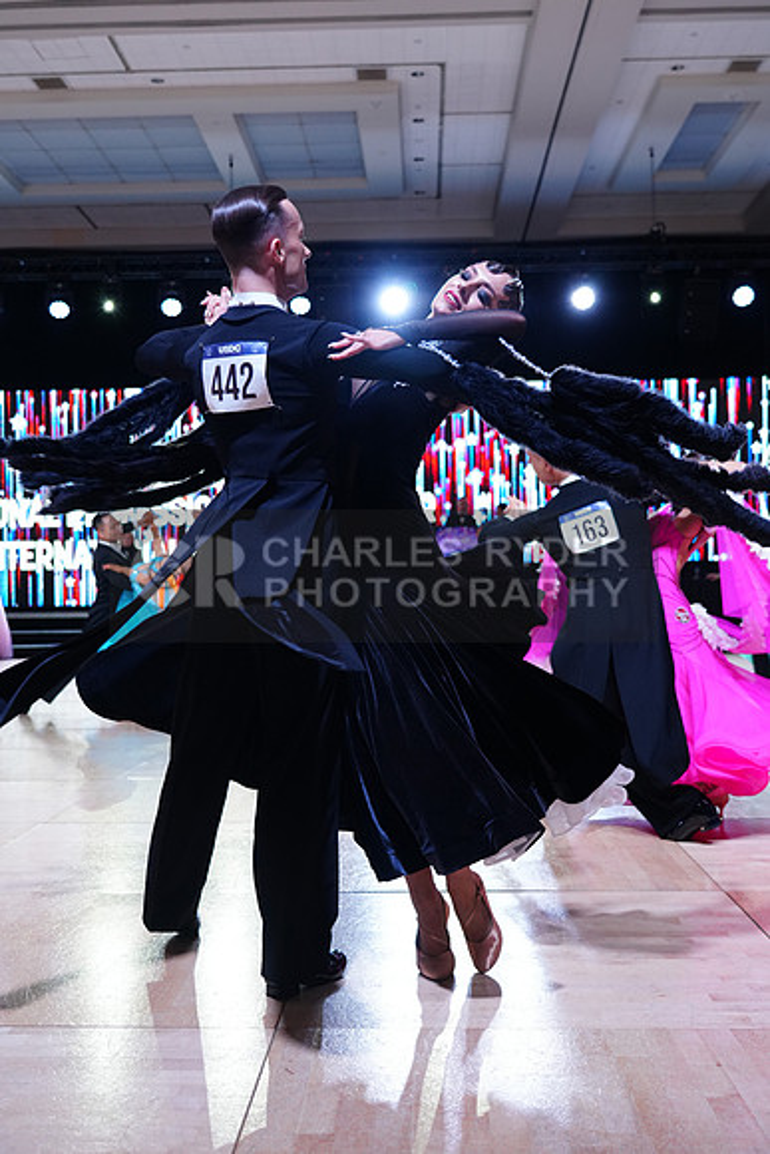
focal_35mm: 38
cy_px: 577
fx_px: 1218
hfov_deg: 35.1
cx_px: 385
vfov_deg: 50.7
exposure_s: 1/500
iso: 1250
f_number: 4
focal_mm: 38
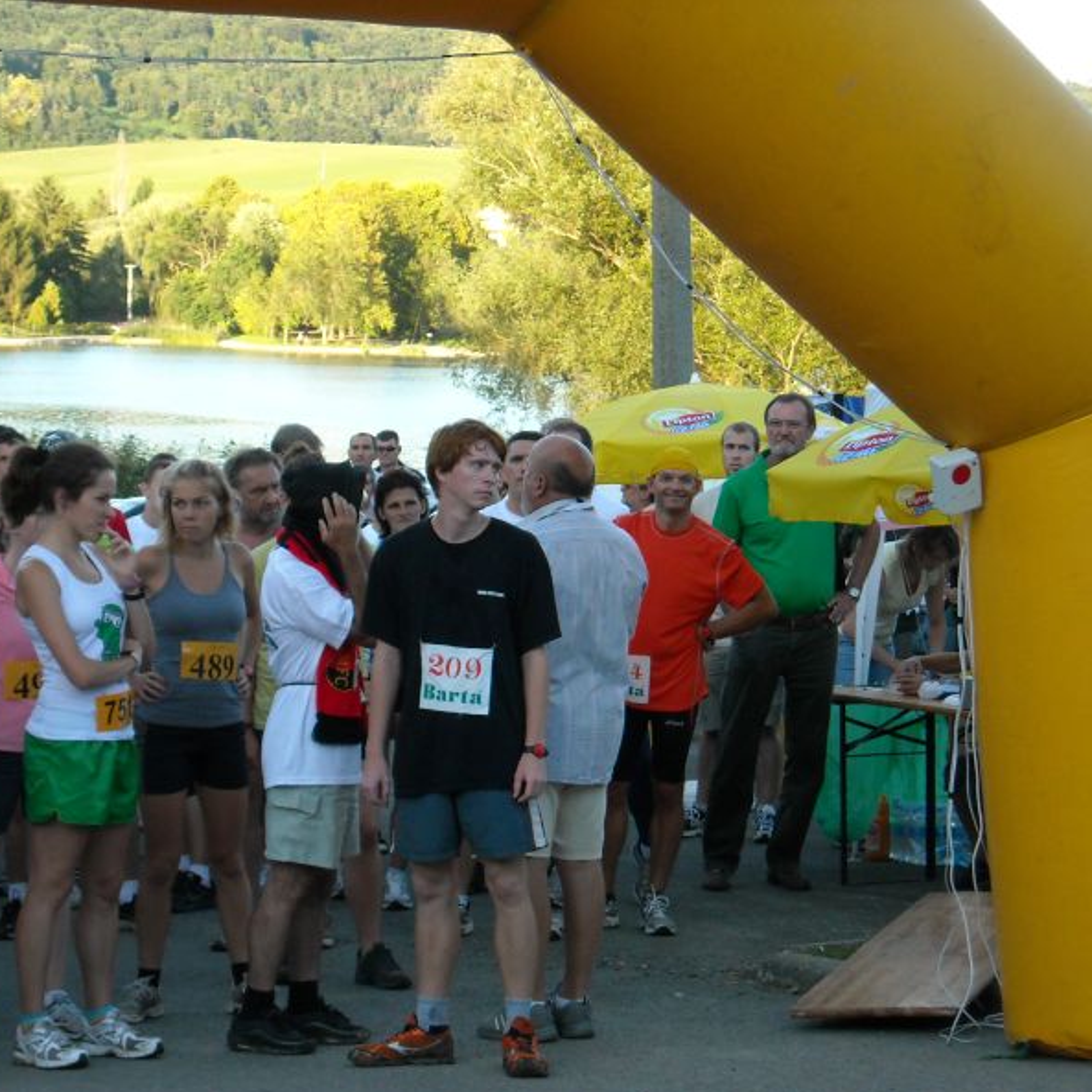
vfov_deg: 15.6
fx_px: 3997
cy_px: 551
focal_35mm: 112
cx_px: 444
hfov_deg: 15.5
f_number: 4.4
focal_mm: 15.32
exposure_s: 1/250
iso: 218
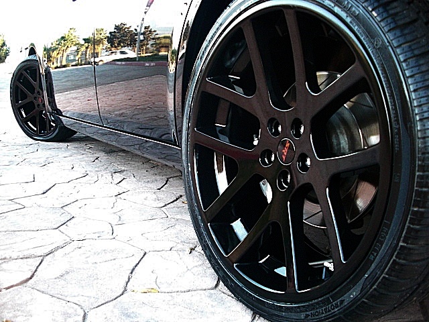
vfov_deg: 39.7
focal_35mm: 36
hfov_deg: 51.4
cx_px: 214
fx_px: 446
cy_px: 161
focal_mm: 6.3
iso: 800
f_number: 2.8
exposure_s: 1/100
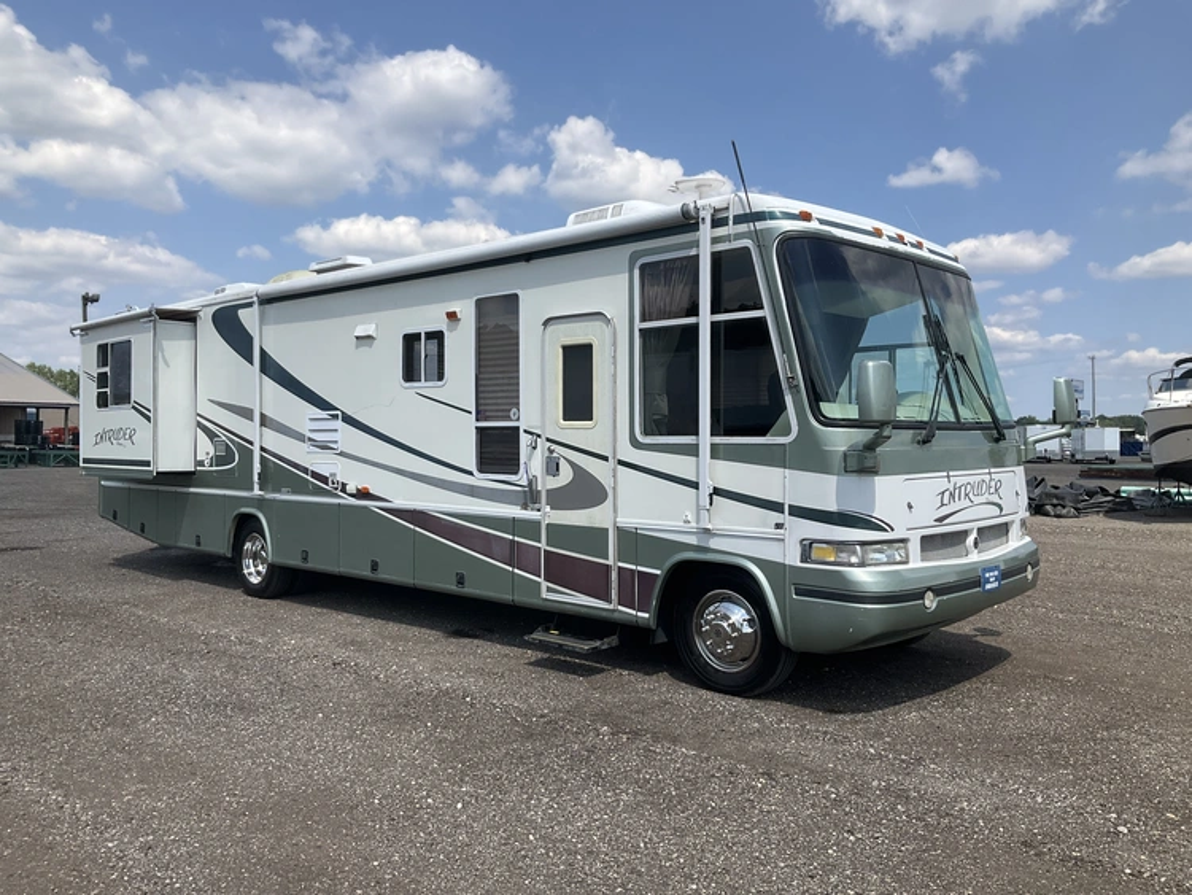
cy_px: 448
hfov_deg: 61.6
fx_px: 999
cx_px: 596
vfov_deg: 48.3
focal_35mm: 29
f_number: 1.8
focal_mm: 3
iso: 25
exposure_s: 1/2227
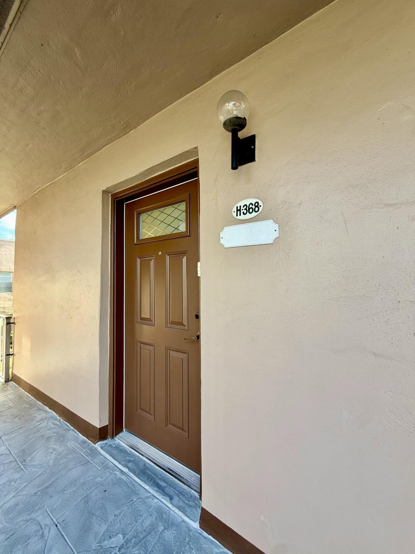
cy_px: 277
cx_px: 208
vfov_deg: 102.1
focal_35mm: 14
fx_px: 224
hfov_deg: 85.7
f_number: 2.2
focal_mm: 2.22
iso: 40
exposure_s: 1/138
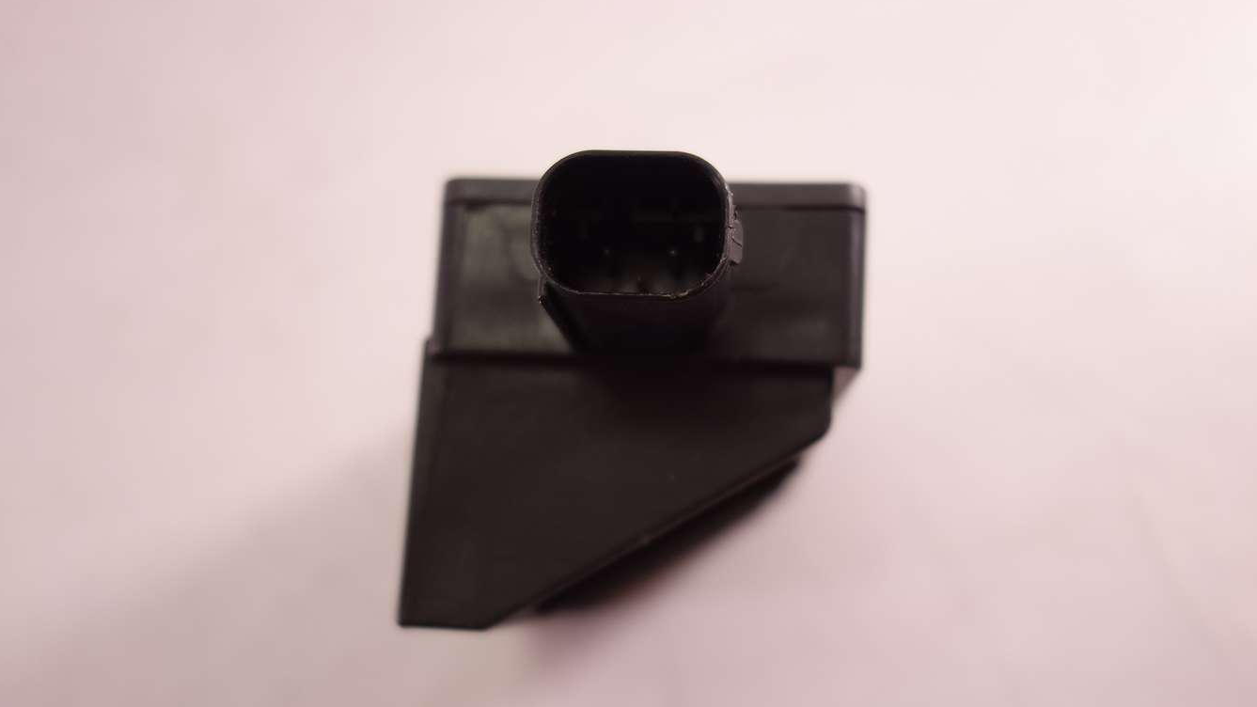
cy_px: 378
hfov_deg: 64.3
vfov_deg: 38.9
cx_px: 640
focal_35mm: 30
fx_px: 1000
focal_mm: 10.53
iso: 200
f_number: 2
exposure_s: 1/125
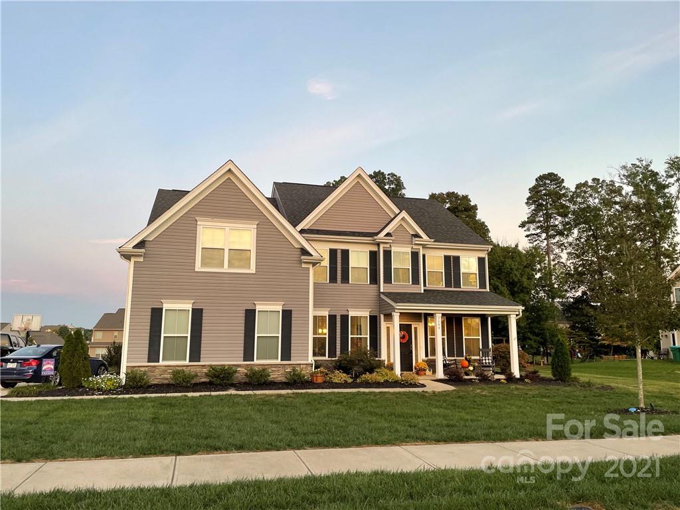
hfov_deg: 67.3
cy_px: 255
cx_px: 340
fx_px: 511
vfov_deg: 53.1
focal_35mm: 26
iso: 100
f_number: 1.6
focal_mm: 4.2
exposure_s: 1/121
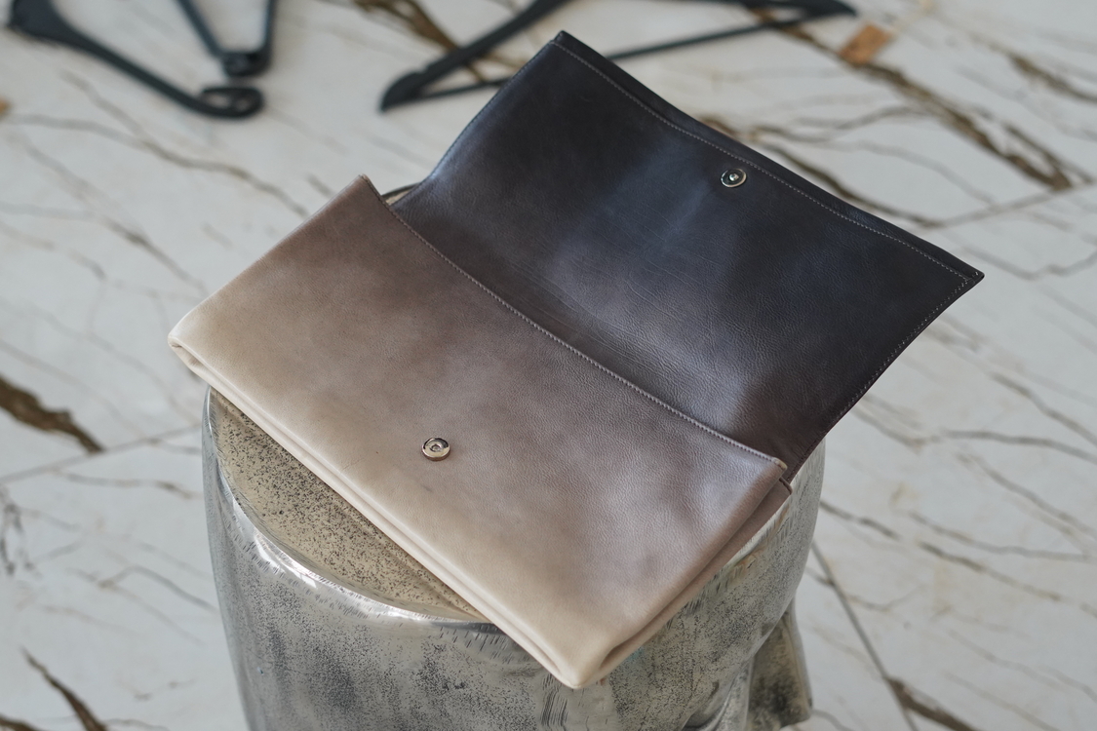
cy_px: 366
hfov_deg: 27.0
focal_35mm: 75
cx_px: 548
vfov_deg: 18.2
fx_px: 2285
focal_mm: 50
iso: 1600
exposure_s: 1/160
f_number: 2.8
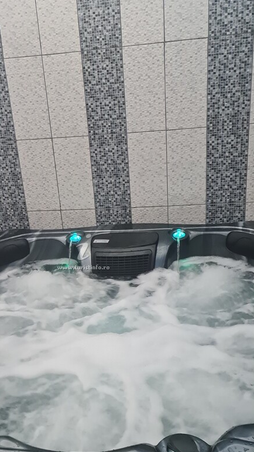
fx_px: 467
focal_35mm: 39
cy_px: 260
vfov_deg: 51.4
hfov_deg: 30.3
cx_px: 92
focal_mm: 5.9
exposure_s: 1/50
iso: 800
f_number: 2
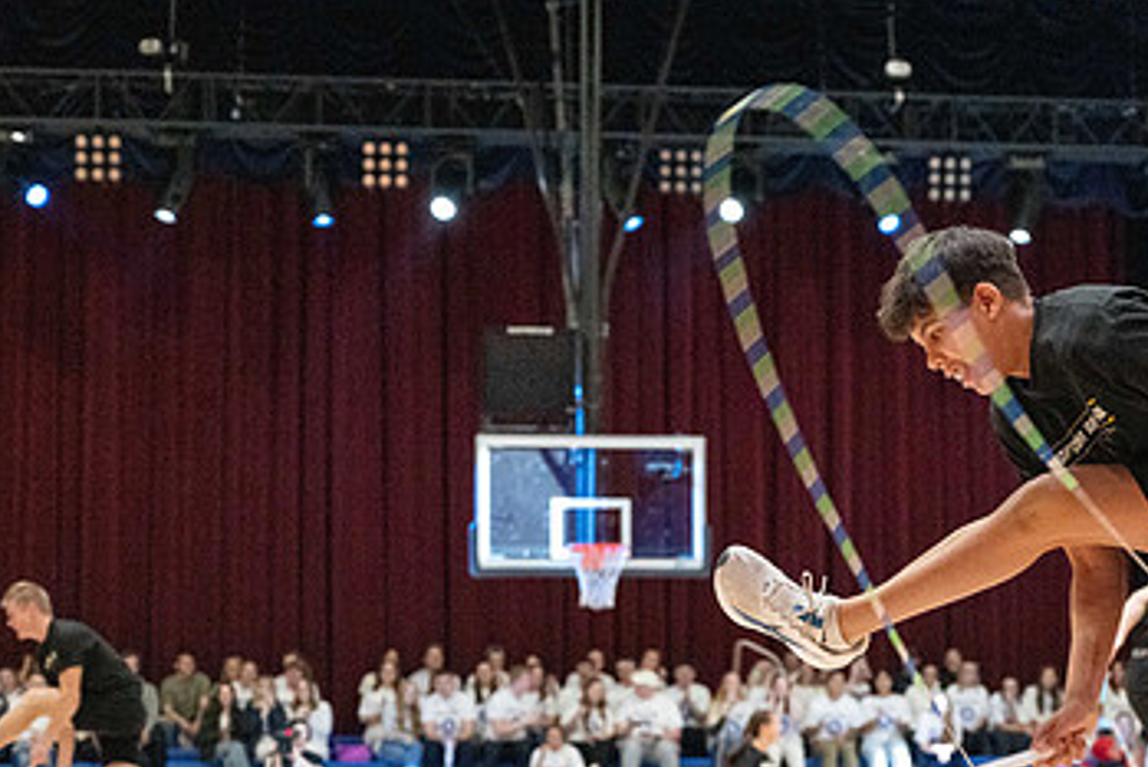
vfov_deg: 14.0
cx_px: 885
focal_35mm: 98
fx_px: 3126
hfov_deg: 20.6
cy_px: 495
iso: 10000
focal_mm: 59
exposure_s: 1/500
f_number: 4
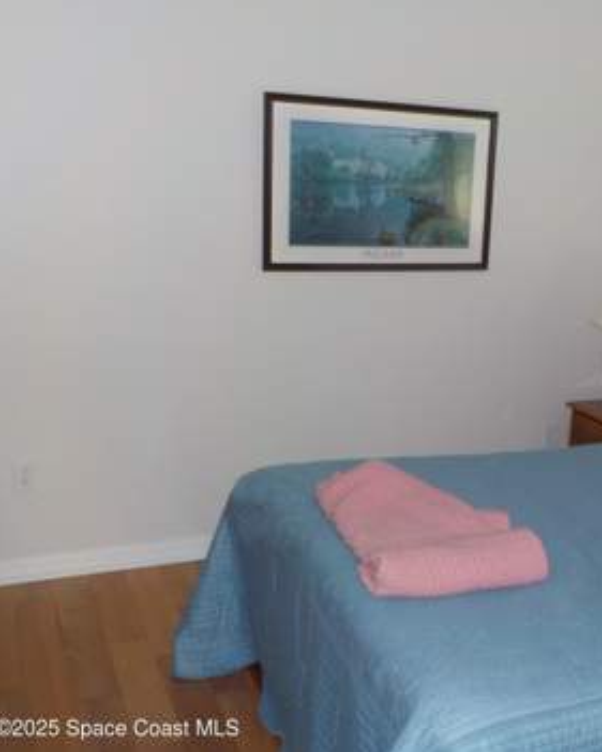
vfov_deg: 45.8
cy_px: 376
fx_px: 890
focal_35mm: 40
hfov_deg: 35.7
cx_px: 508
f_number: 3.3
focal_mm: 4.1
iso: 200
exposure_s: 1/30
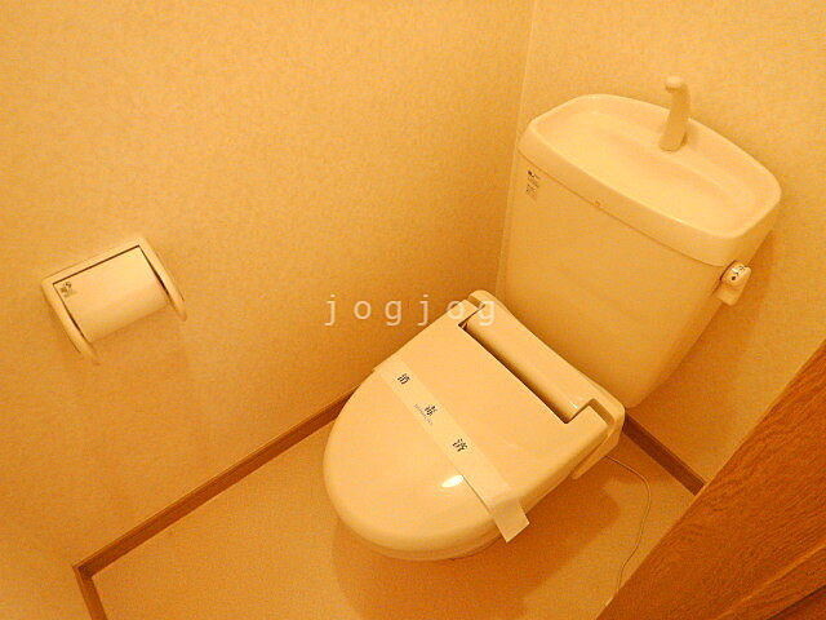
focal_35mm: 24
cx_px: 413
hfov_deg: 71.6
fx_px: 573
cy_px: 310
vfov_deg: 56.8
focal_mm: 4.3
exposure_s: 1/6
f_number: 2.8
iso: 200
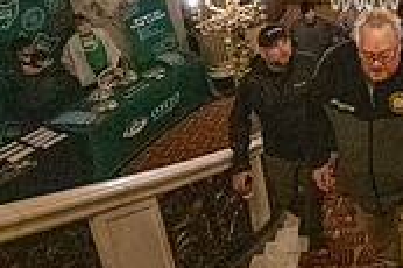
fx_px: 526
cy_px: -80
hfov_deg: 33.6
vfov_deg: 24.8
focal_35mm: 47
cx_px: 489
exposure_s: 1/400
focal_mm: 14
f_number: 4
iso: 16000
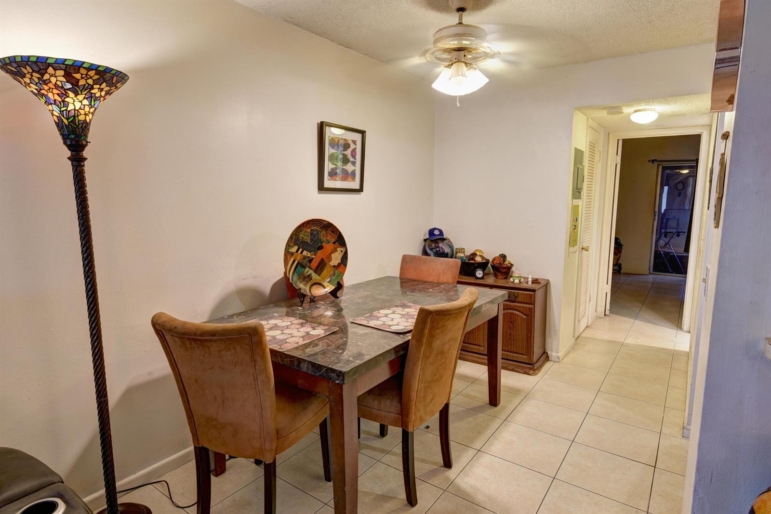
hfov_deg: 84.0
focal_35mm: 20
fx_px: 428
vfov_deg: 62.0
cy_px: 257
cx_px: 386
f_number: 8
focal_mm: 20
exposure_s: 1/2
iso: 400
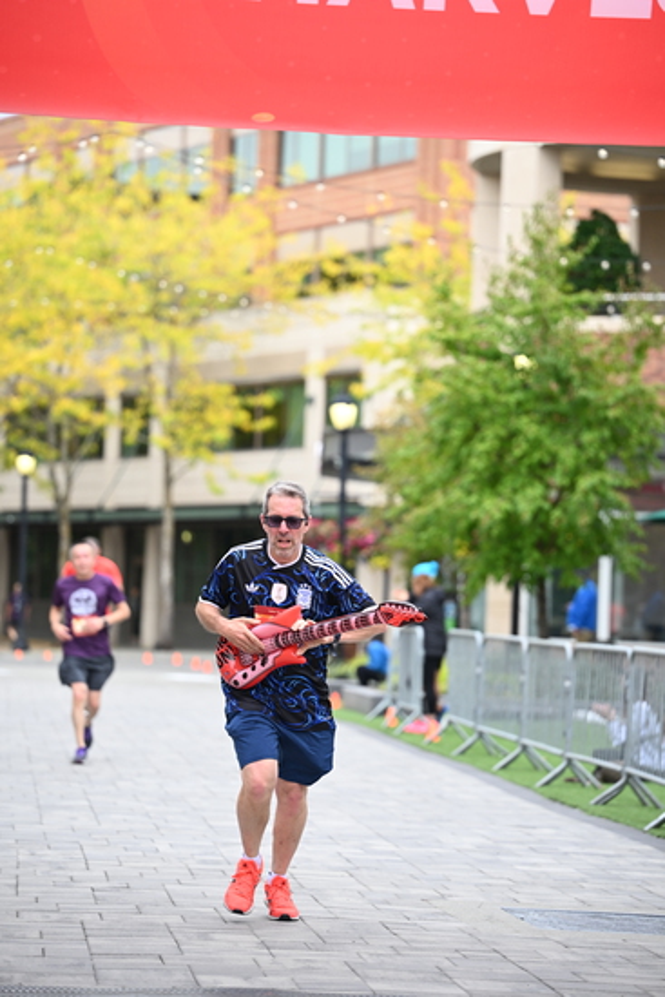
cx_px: 332
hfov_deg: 11.4
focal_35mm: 120
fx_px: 3323
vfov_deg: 17.1
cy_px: 498
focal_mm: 120
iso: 640
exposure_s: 1/1600
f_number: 2.8
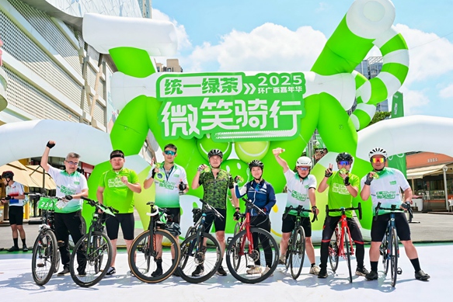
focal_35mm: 37
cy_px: 153
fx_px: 466
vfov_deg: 36.0
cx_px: 225
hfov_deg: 51.9
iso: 160
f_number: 8
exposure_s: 1/500
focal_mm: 36
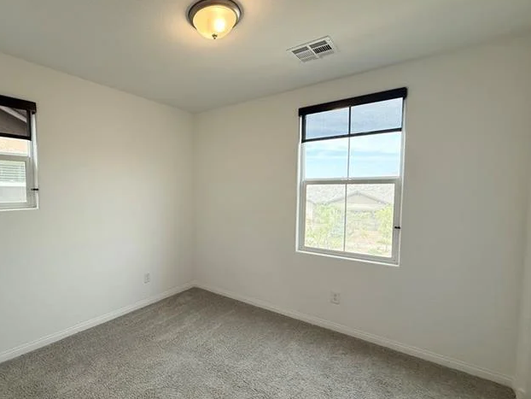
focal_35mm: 18
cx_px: 197
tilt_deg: -2.8
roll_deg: -0.1
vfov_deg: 71.6
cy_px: 207
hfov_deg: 85.9
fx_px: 276
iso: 64
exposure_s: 1/160
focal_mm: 2.22
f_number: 2.2
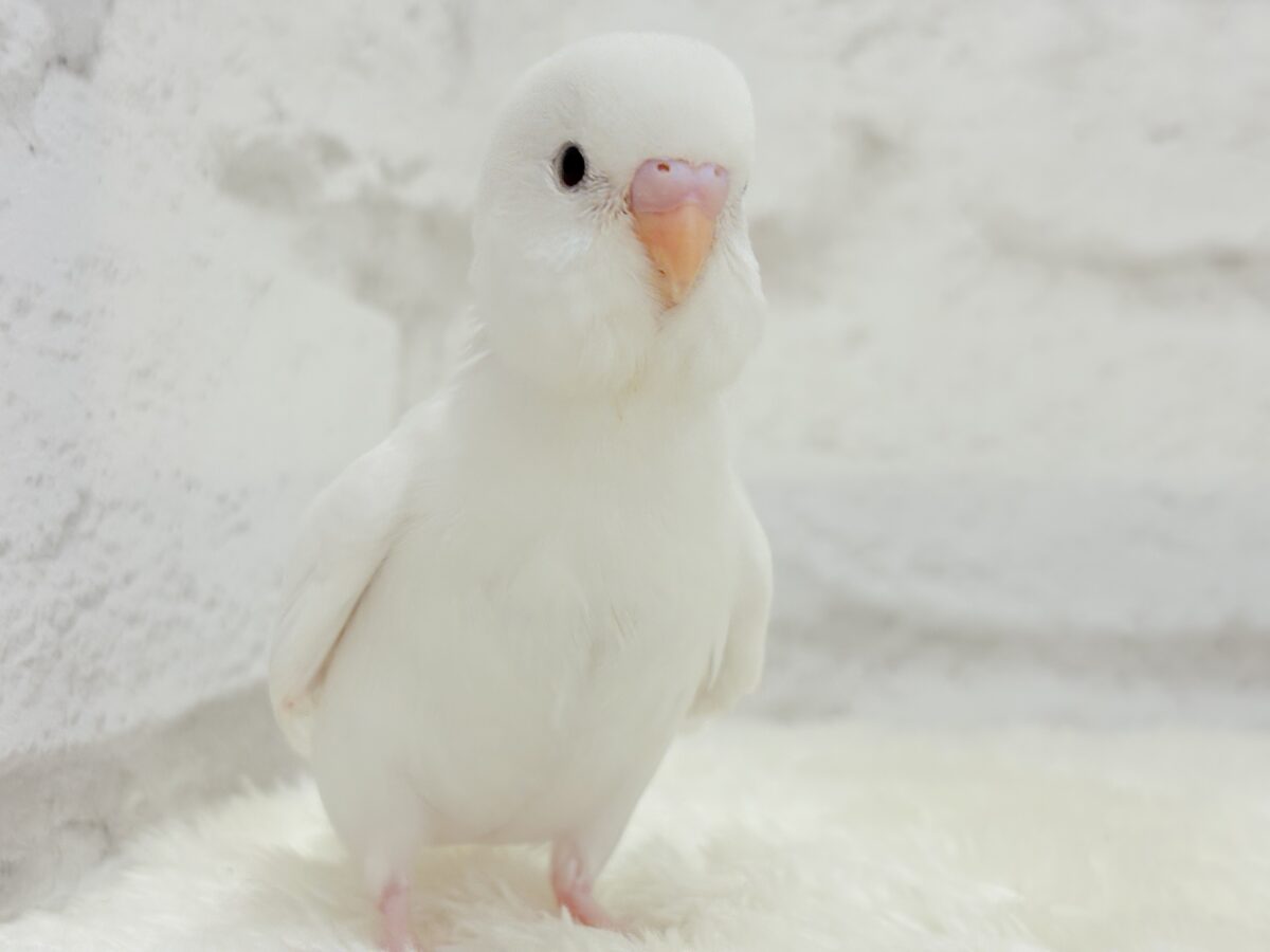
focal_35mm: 52
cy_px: 476
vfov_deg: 28.0
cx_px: 635
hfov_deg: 36.8
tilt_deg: +0.4
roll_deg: -0.3
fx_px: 1908
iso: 100
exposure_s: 1/196
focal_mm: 5.96
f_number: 1.6
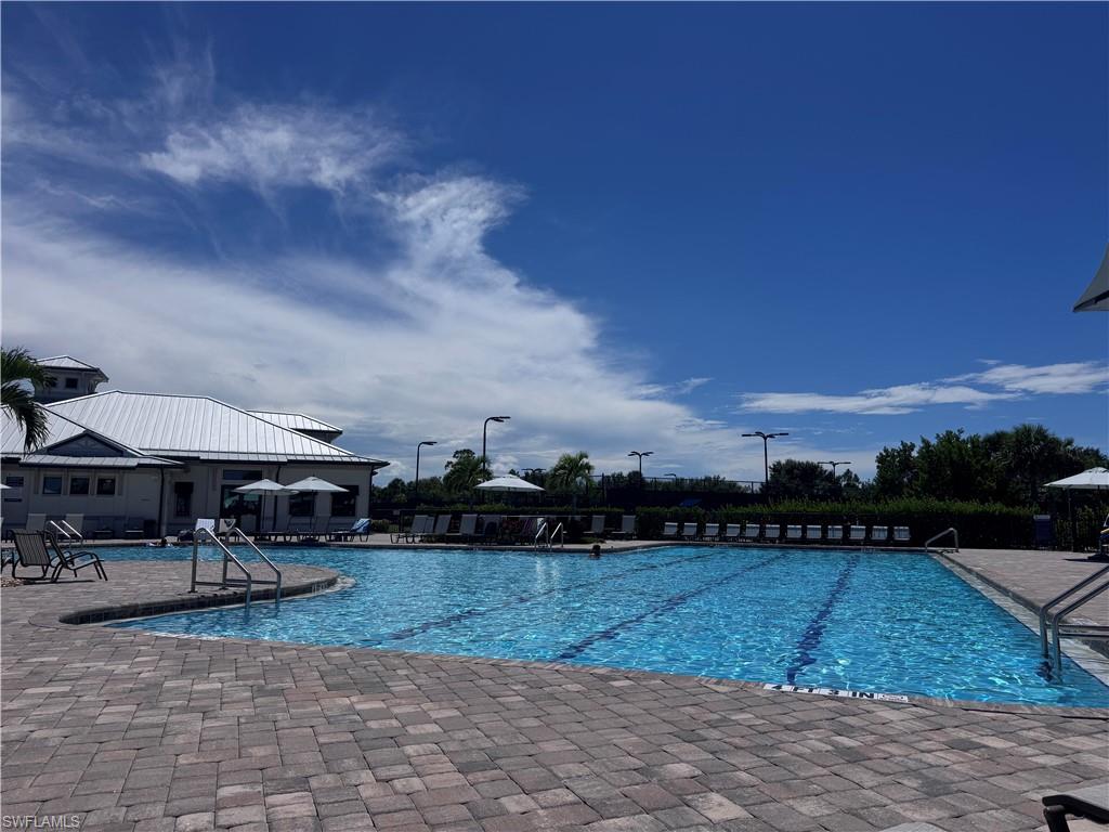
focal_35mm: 24
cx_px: 554
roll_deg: -0.8
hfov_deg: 71.6
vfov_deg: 56.8
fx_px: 769
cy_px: 416
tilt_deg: +6.2
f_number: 1.78
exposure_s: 1/12346
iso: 64
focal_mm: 6.76
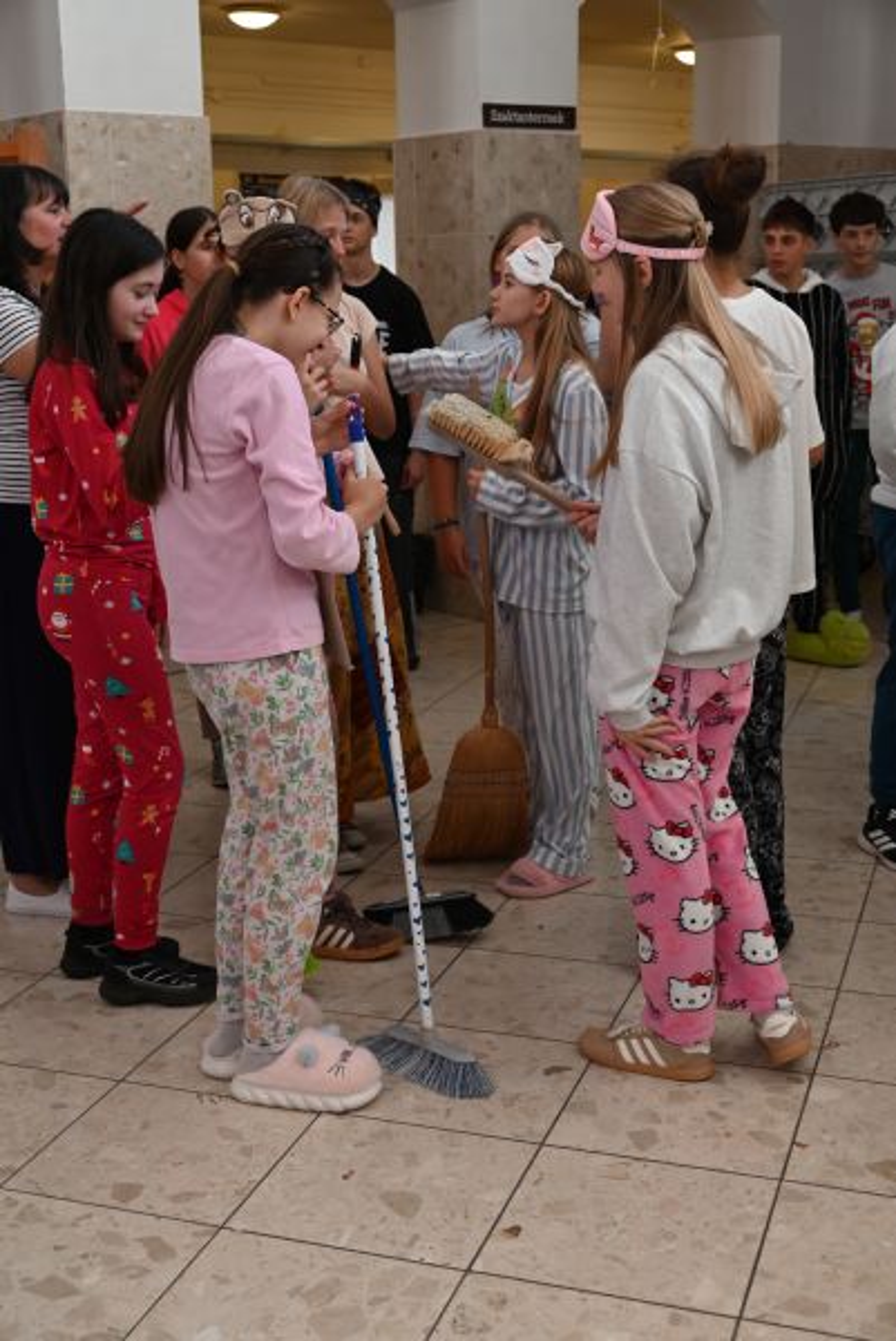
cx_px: 448
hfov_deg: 30.6
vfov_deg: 44.5
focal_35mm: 44
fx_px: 1640
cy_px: 670
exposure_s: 1/125
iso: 1600
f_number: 5.6
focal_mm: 44
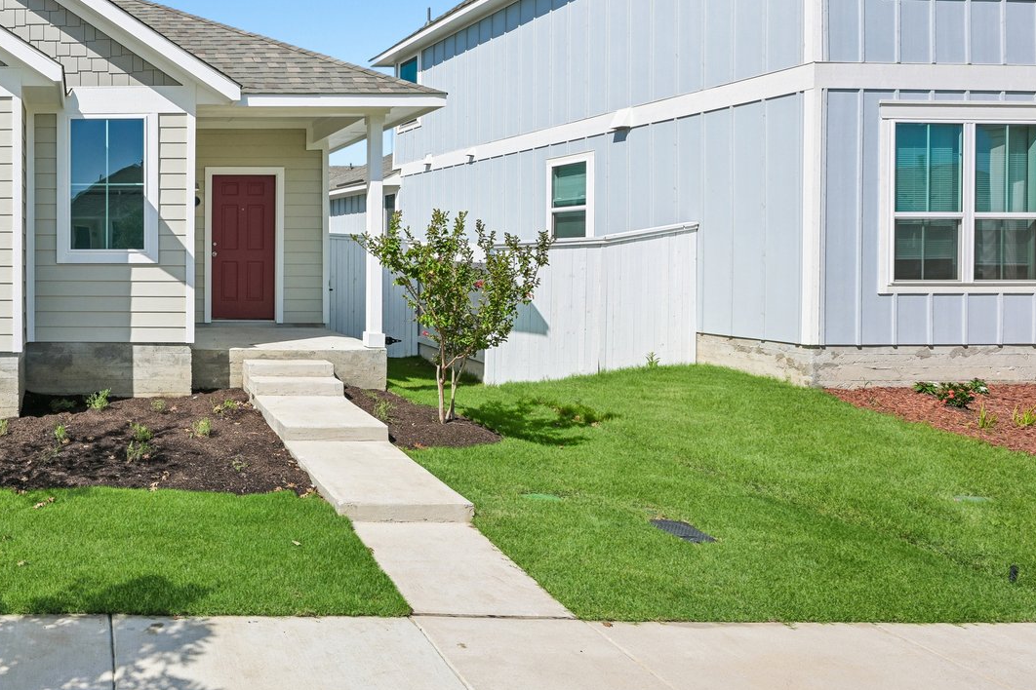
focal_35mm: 27
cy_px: 259
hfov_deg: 56.1
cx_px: 64
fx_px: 777
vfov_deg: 47.5
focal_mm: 14
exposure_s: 1/750
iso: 100
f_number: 6.7
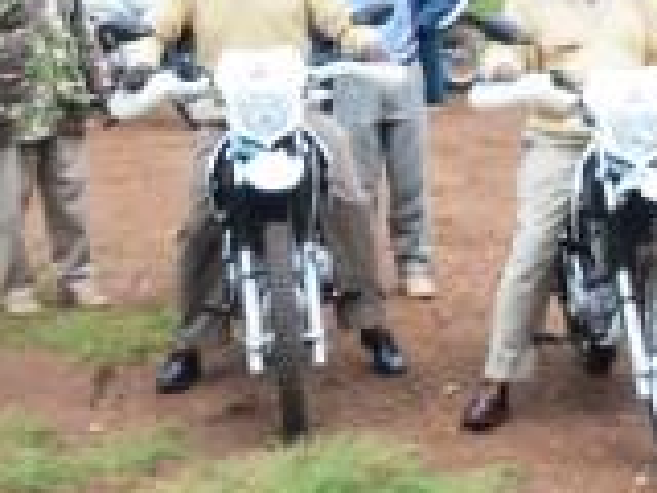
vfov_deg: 15.2
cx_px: 879
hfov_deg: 18.6
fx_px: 1841
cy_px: 150
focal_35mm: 97
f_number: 6.3
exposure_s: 1/5000
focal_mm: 24
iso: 4000
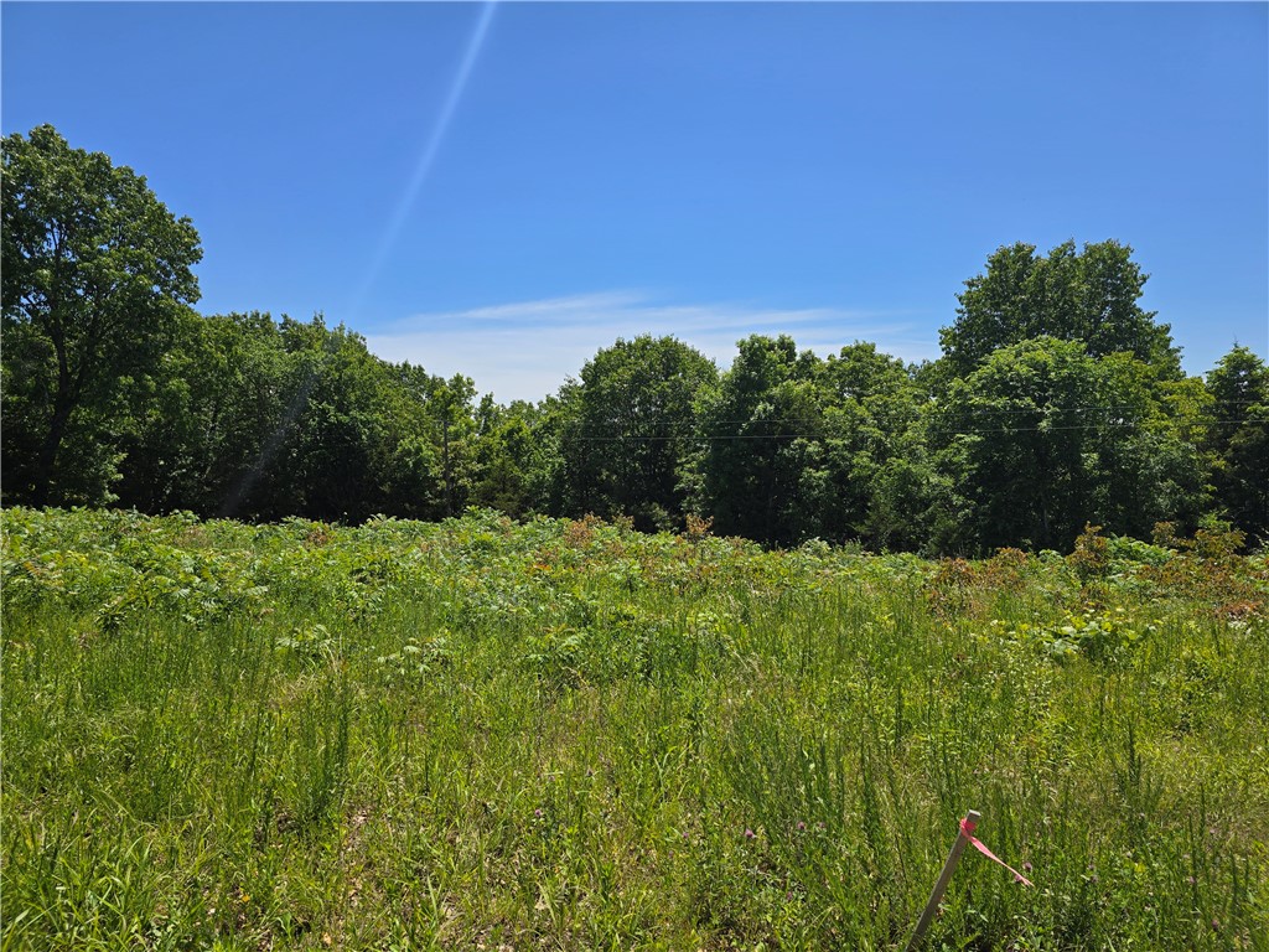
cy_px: 476
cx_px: 634
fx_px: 843
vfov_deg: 58.9
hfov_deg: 73.9
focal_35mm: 23
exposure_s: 1/1070
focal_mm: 6.3
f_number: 1.7
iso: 12
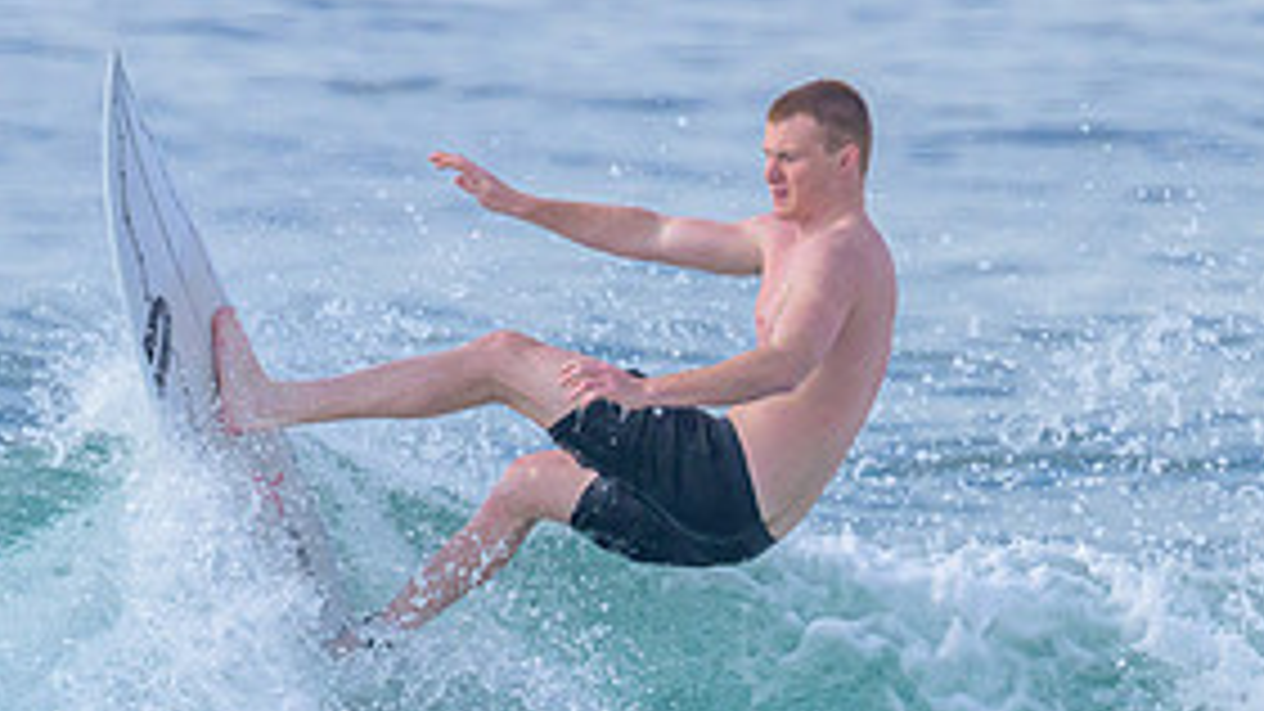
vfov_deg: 0.8
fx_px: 48058
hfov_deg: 1.5
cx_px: 533
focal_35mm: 1434
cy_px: 738
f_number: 11
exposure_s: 1/2000
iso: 1250
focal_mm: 600
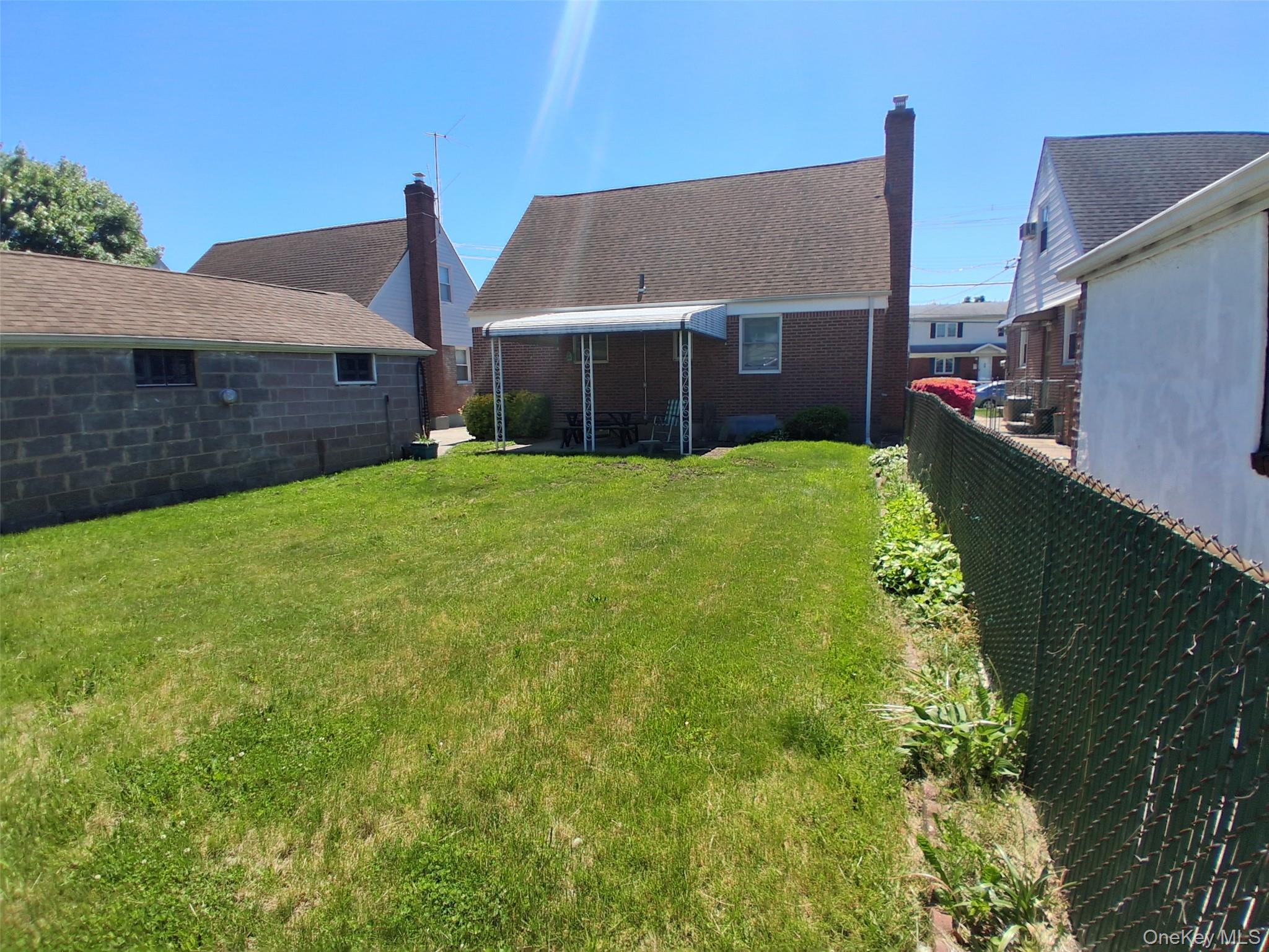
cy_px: 476
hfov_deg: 91.0
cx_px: 634
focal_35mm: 17
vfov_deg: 74.7
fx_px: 623
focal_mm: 1.4
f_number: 2.2
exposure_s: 1/1255
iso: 50
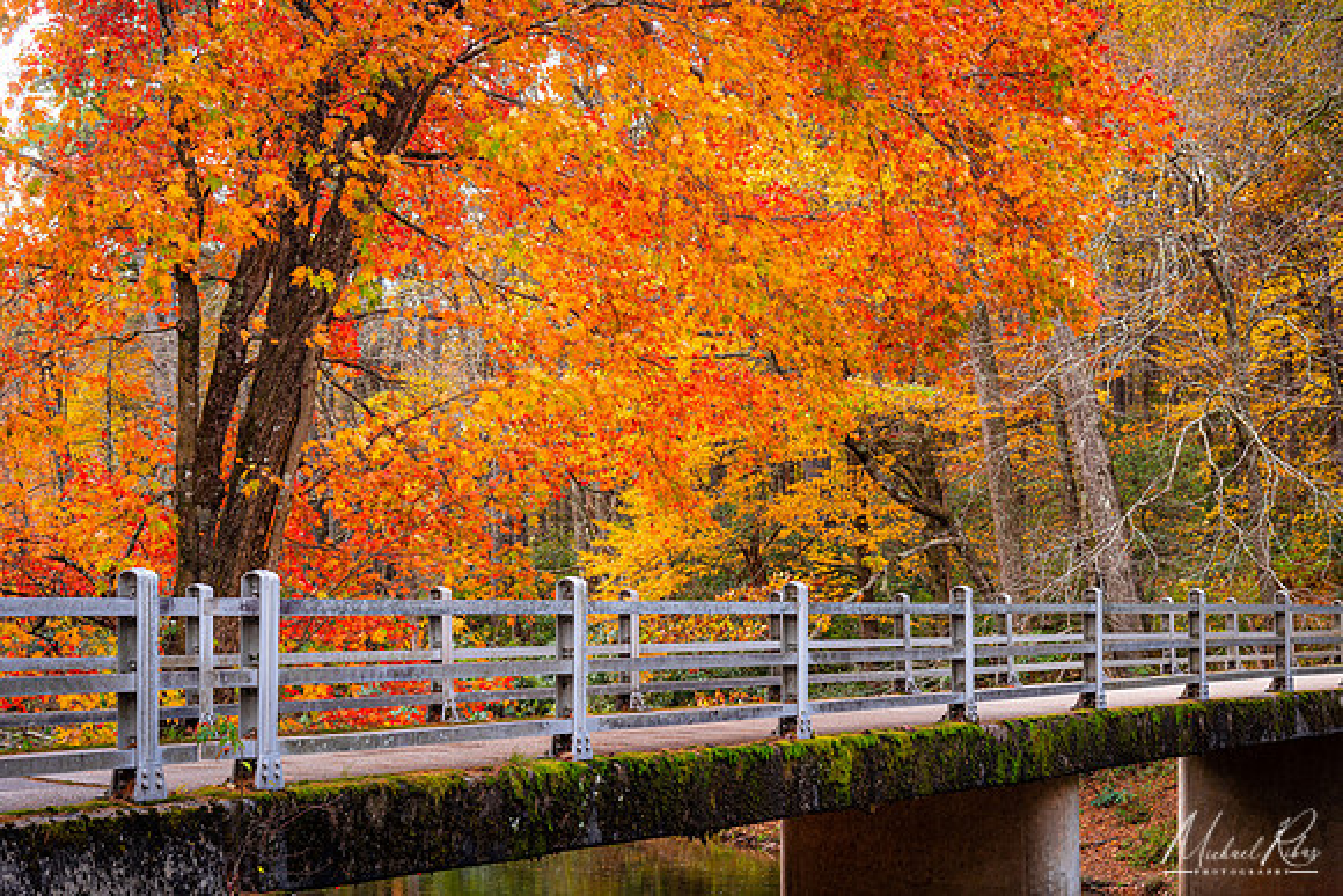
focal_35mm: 62
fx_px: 2313
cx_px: 672
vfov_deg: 21.9
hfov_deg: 32.4
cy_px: 448
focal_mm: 62
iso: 200
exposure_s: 1/50
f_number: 8
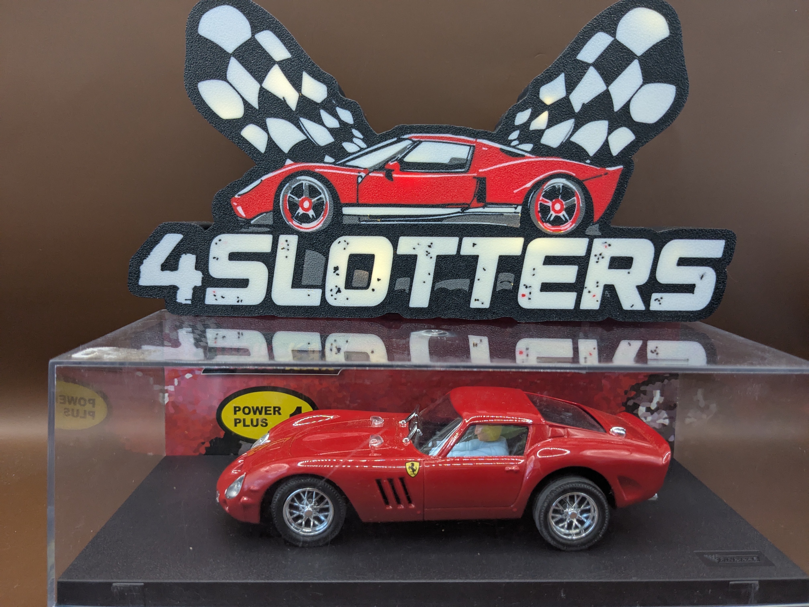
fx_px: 631
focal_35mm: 27
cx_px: 404
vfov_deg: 51.4
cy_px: 304
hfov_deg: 65.3
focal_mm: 4.38
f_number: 1.73
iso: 155
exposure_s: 1/33.3
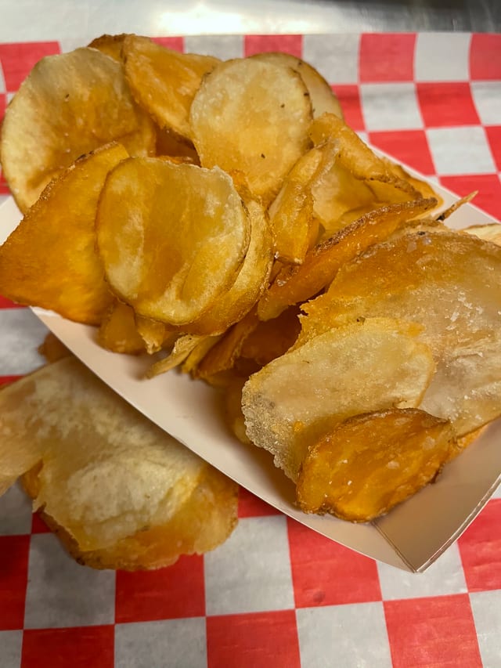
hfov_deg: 53.1
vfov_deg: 67.3
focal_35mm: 26
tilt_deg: -65.4
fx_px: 502
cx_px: 250
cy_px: 334
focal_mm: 4.2
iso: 125
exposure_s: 1/60
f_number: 1.6
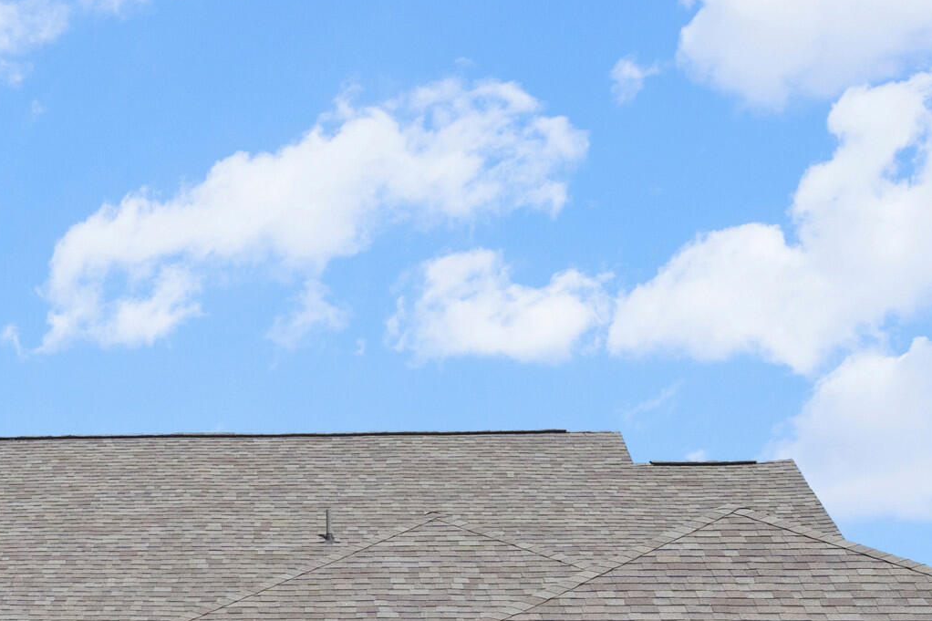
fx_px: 2278
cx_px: 194
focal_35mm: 88
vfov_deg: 14.9
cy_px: 770
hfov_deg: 22.8
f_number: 9.5
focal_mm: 31
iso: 1000
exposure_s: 1/1000
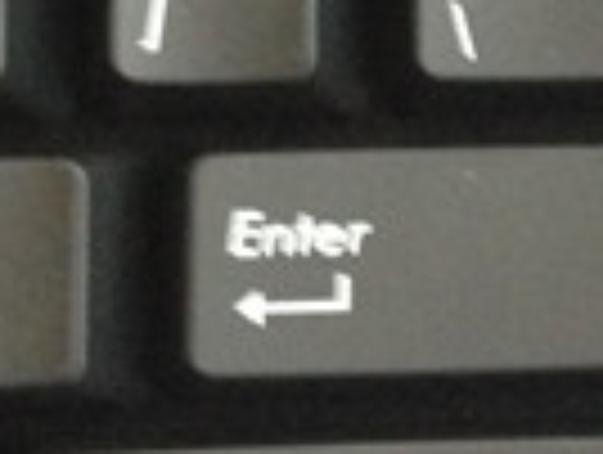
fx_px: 3438
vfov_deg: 7.5
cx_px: 1125
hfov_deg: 9.5
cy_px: -99
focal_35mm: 197
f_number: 2.4
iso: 250
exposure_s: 1/20
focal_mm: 4.13
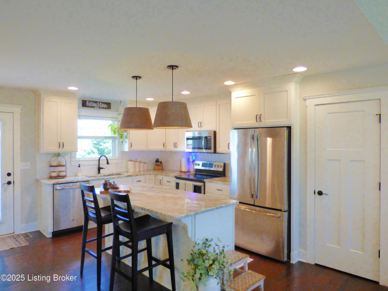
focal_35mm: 24
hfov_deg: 71.6
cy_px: 146
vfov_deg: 56.8
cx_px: 194
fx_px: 269
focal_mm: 4.25
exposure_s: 1/60
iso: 400
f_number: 3
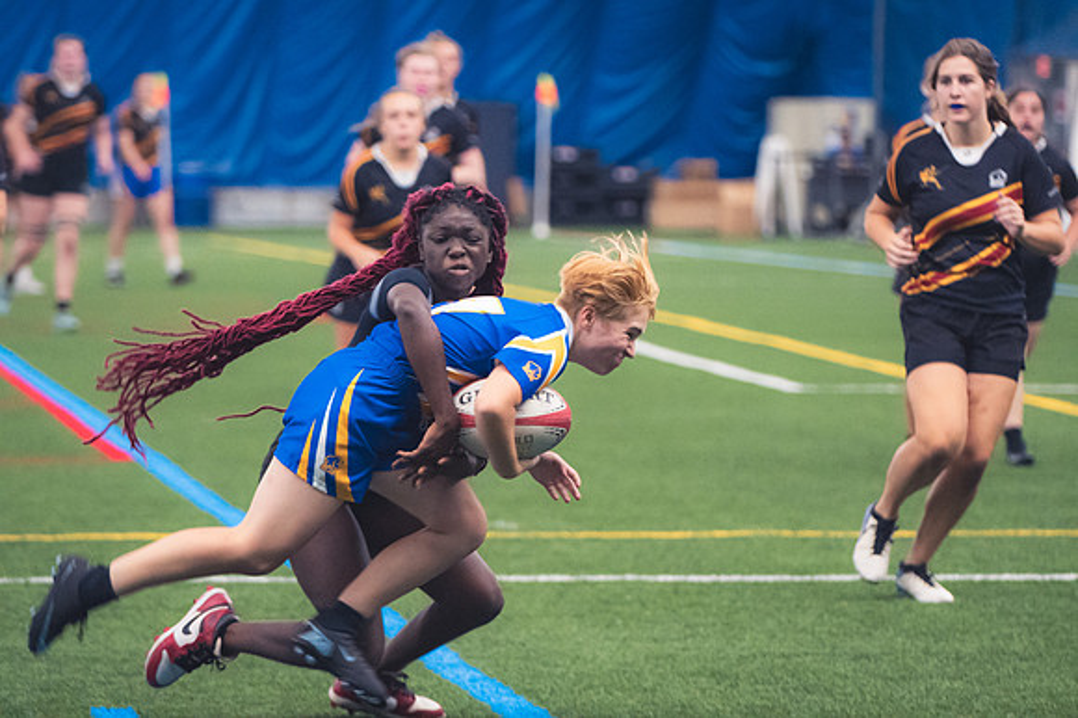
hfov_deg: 10.6
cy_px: 359
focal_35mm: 195
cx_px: 539
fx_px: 5836
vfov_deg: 7.0
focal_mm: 130
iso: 4500
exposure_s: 1/320
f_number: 2.8
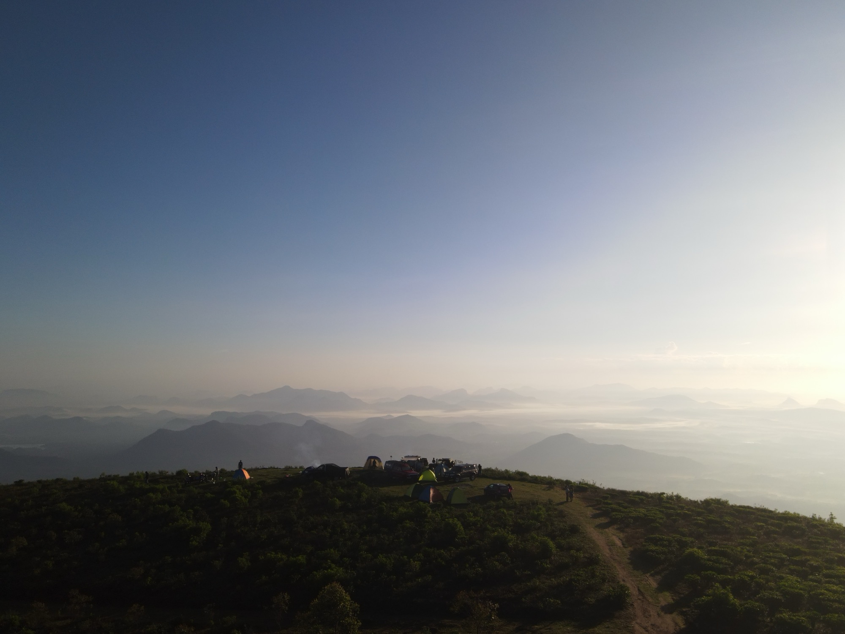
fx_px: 586
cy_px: 317
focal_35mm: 24
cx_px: 422
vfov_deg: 56.8
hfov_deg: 71.6
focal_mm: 4.5
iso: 100
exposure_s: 1/20
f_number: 2.8
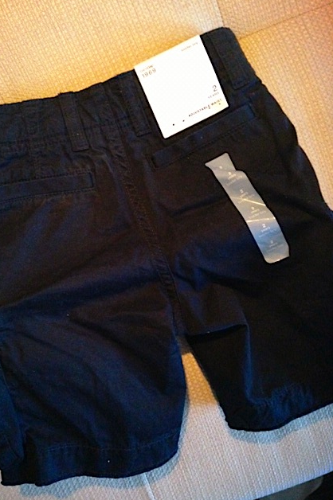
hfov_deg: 37.7
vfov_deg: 54.5
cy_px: 249
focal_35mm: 35
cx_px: 143
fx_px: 486
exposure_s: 1/15
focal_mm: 4.13
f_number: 2.4
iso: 800
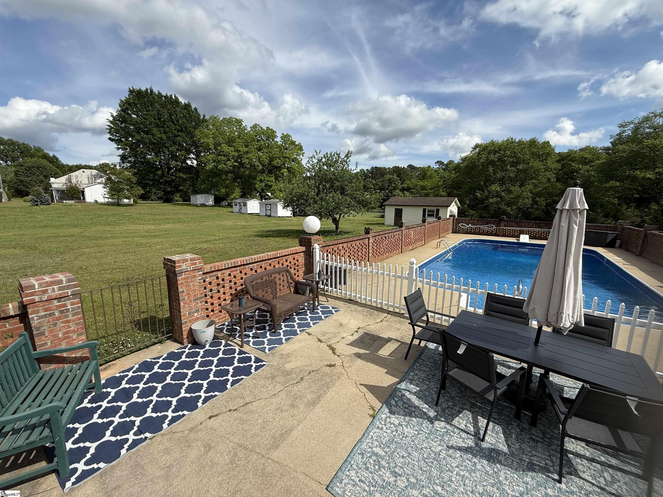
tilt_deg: -8.7
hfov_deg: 102.1
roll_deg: +0.1
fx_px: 268
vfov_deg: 85.7
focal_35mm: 14
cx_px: 332
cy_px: 248
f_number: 2.2
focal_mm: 2.22
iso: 50
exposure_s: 1/2024
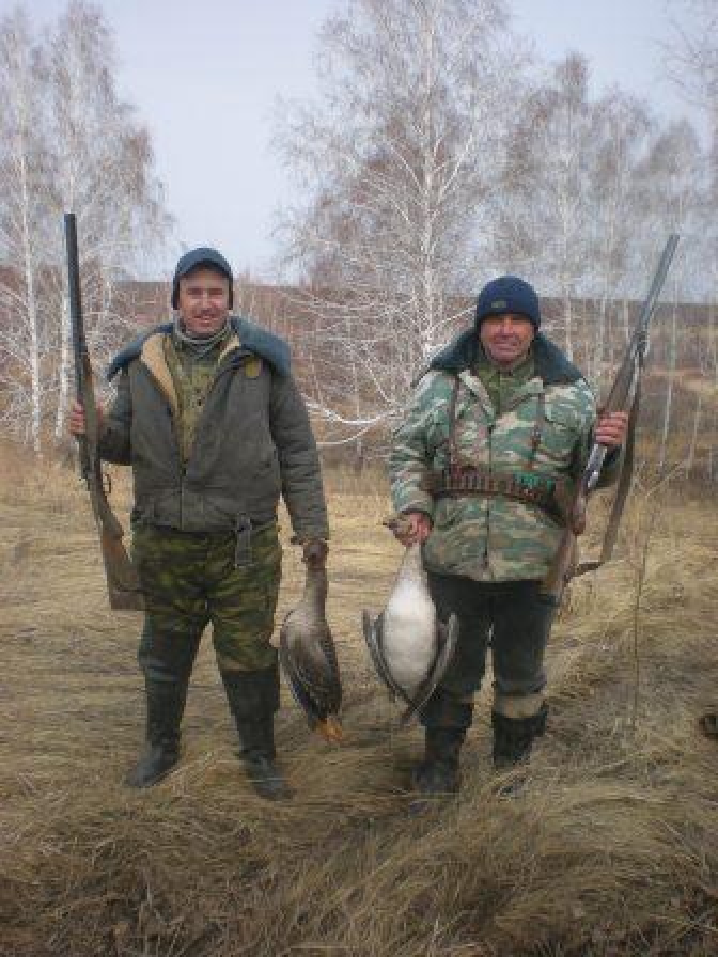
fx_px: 1051
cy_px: 478
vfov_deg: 49.0
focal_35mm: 38
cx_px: 359
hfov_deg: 37.7
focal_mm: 6.3
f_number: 4.6
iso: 64
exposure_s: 1/265
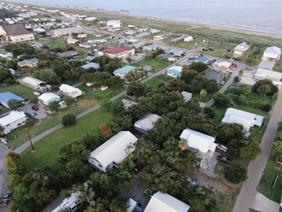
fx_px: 196
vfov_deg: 56.8
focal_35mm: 24
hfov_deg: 71.6
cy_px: 106
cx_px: 141
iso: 200
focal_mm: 4.39
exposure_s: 1/30
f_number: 2.8
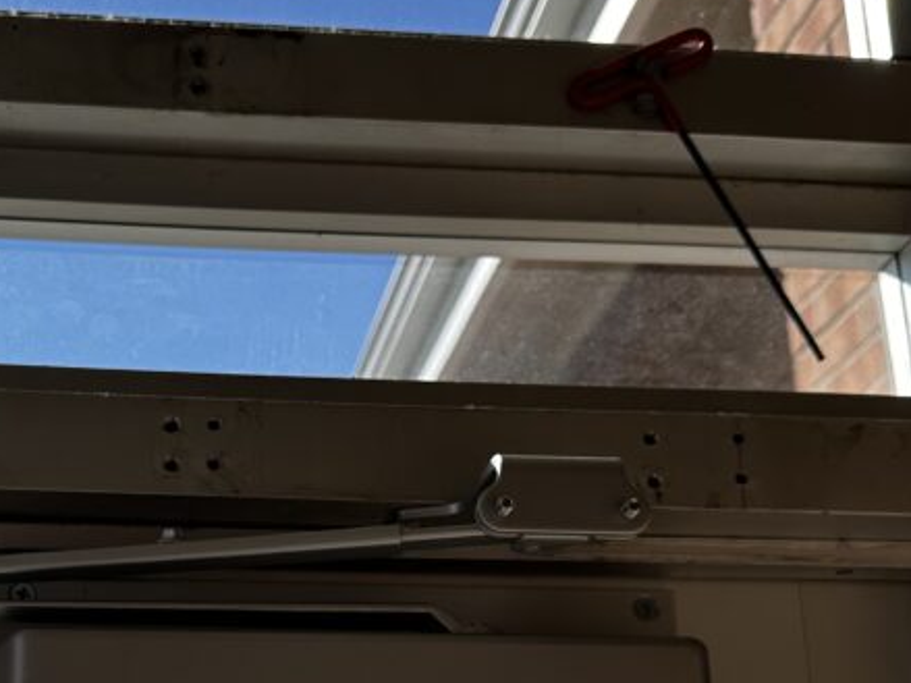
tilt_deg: +18.5
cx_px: 222
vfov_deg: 25.2
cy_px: 633
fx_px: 1473
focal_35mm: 56
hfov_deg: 33.6
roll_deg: -0.6
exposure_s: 1/1083
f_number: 1.78
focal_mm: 6.86
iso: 80
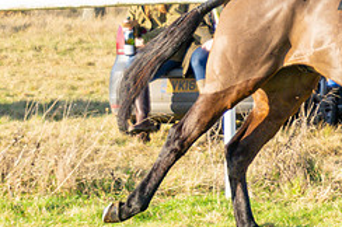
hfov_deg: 4.5
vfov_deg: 3.0
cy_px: 32
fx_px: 4336
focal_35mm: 457
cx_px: 462
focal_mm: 90
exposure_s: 1/1600
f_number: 2.8
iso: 200
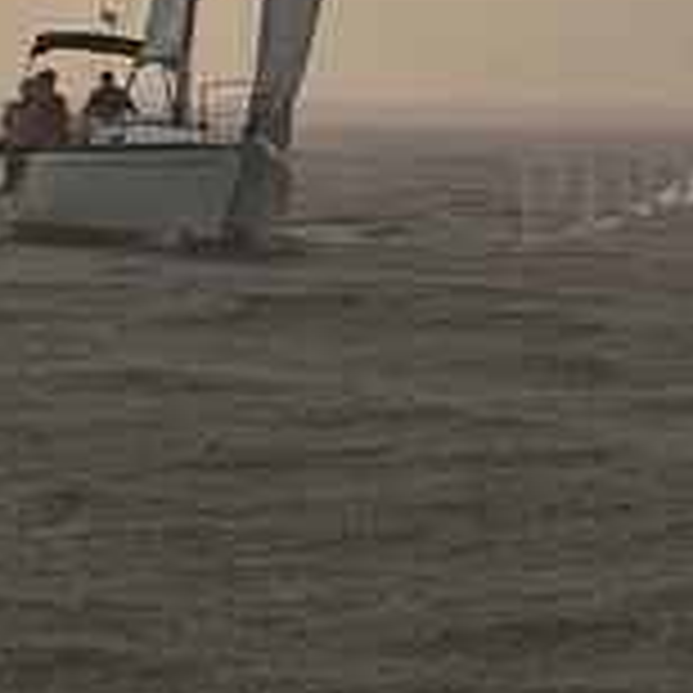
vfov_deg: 7.6
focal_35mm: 224
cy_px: -495
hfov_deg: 7.8
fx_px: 5074
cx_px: 277
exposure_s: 1/500
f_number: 6.3
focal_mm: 70
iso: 400
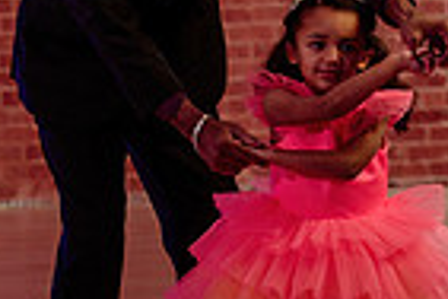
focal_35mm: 242
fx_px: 3011
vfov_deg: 5.7
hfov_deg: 8.3
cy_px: -26
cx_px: -280
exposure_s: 1/250
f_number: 2
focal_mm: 44
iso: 500
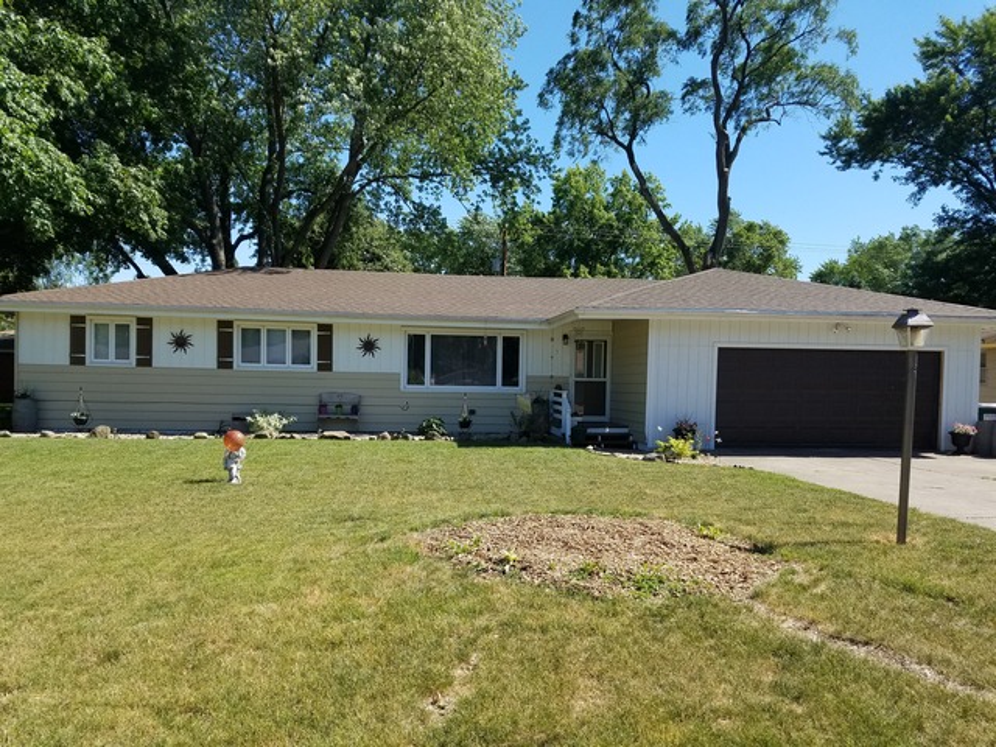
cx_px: 498
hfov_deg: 65.3
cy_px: 374
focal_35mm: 27
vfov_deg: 51.4
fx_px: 777
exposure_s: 1/1444
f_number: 1.7
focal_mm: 4.25
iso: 50
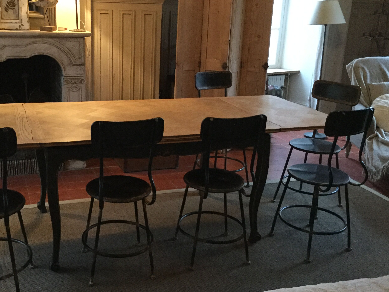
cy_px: 127
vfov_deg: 35.1
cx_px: 148
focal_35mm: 41
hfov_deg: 45.4
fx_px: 461
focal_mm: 3.3
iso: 200
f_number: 2.4
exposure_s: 1/17
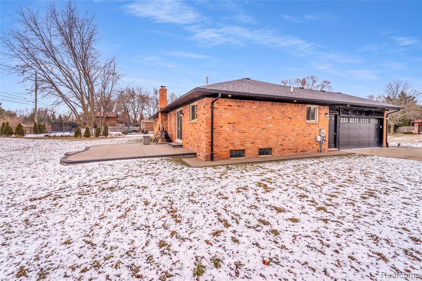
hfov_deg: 104.2
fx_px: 164
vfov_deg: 81.2
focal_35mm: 14
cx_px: 211
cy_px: 140
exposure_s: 1/60
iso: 80
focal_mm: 14
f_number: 10
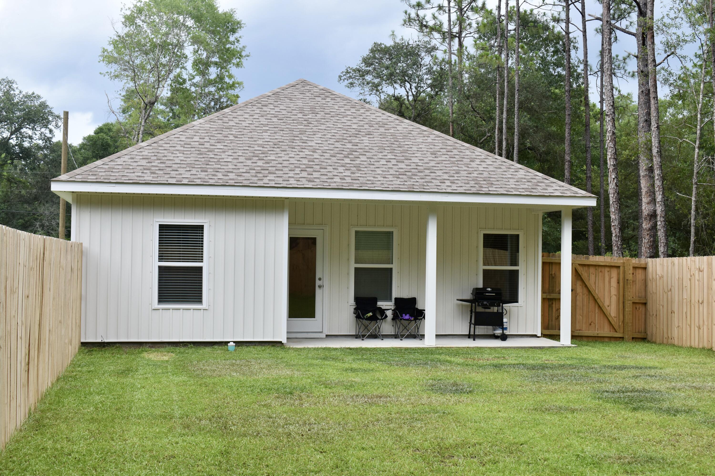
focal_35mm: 46
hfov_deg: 42.3
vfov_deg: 28.9
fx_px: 923
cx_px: 358
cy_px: 238
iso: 400
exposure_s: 1/200
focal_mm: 31
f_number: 7.1
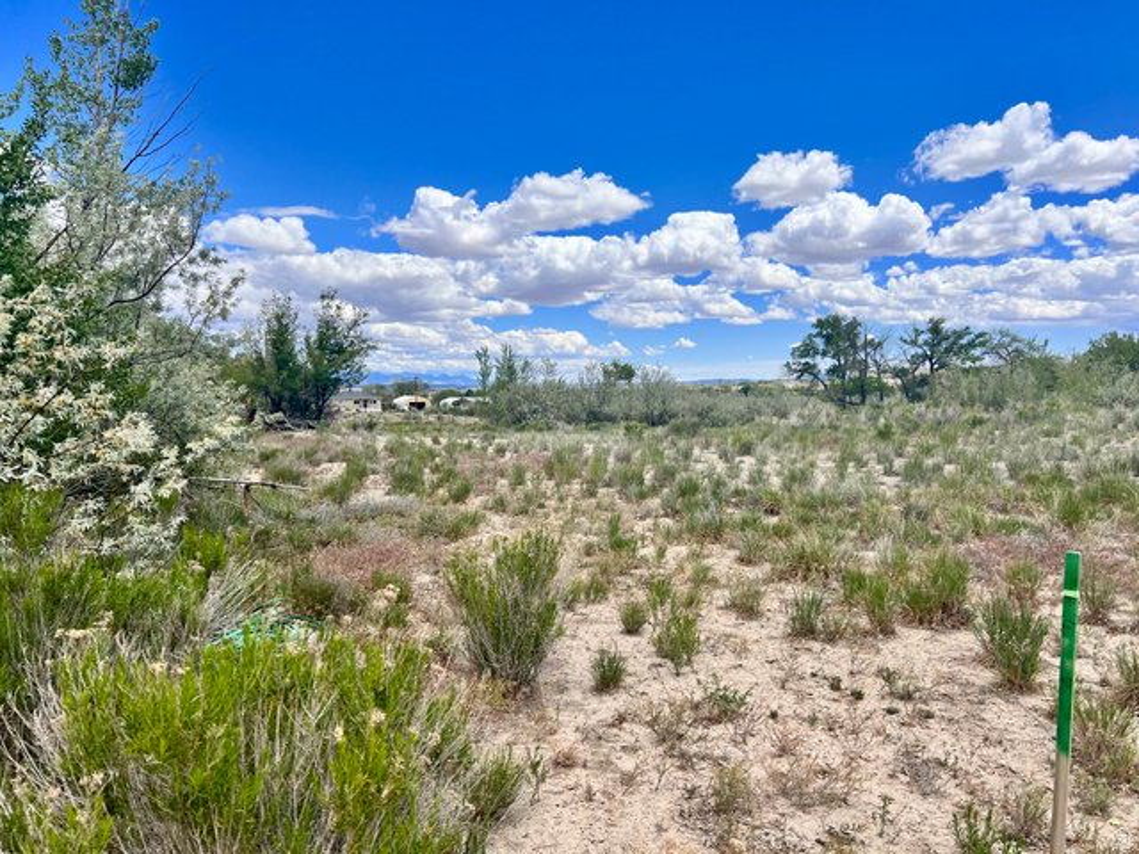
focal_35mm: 26
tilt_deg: -4.6
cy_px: 427
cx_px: 570
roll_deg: +0.6
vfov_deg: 53.1
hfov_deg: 67.3
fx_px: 856
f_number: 1.5
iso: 50
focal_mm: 5.7
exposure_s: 1/6579
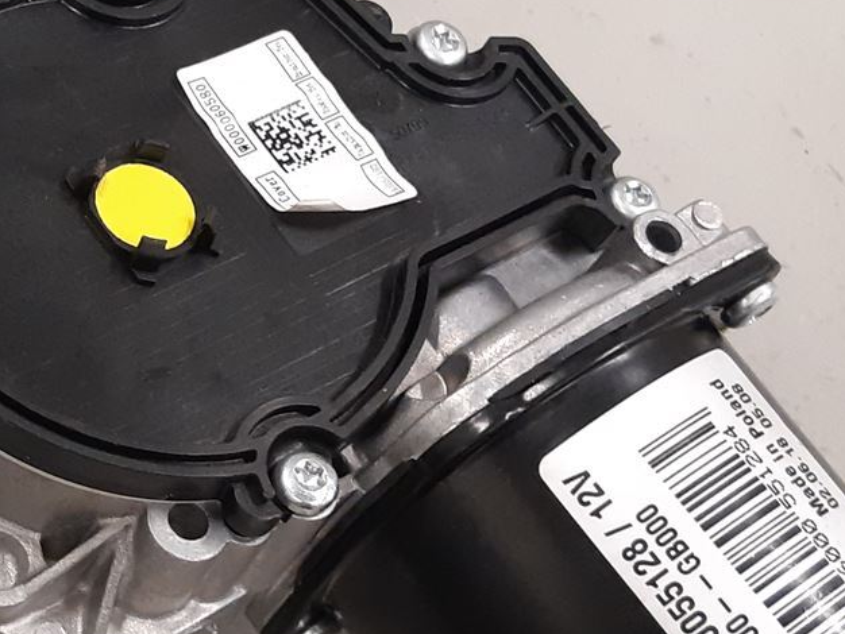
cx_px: 171
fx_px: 2076
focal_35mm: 85
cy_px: 368
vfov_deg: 17.4
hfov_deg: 22.7
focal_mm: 3.93
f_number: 1.7
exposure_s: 1/50
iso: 250
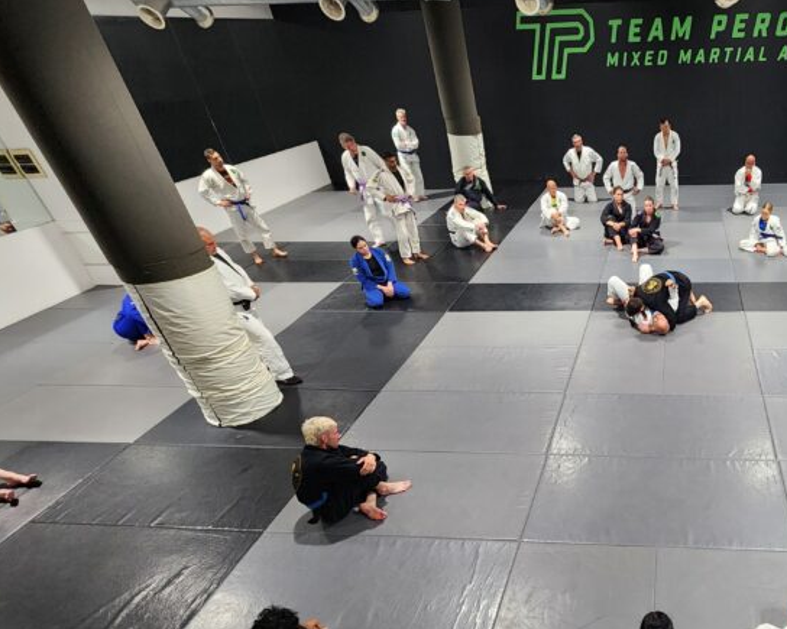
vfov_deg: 63.5
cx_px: 624
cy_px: 429
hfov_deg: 70.4
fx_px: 489
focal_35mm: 21
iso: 320
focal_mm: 2.2
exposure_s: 1/50
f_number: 2.2
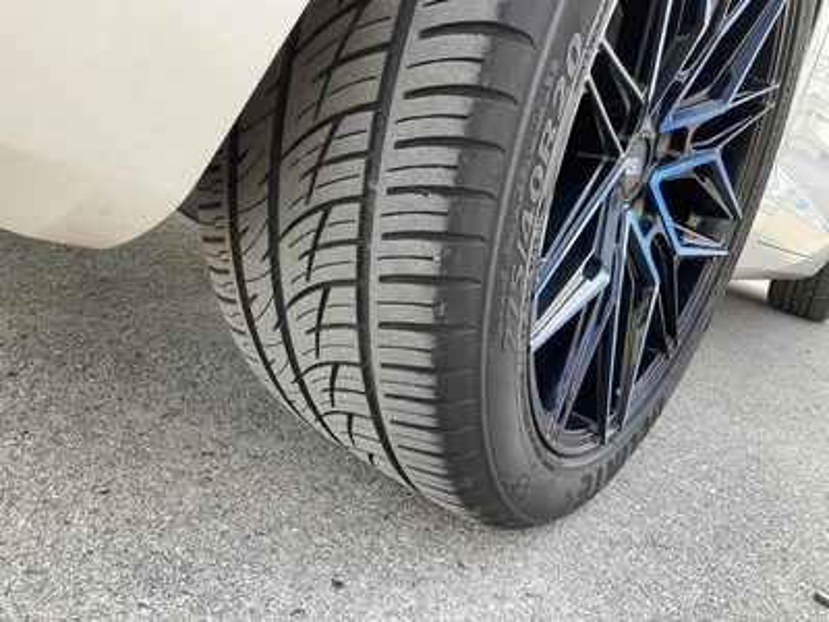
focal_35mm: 29
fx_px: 695
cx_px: 414
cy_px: 311
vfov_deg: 48.2
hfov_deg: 61.7
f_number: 1.8
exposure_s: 1/122
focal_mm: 3
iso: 20
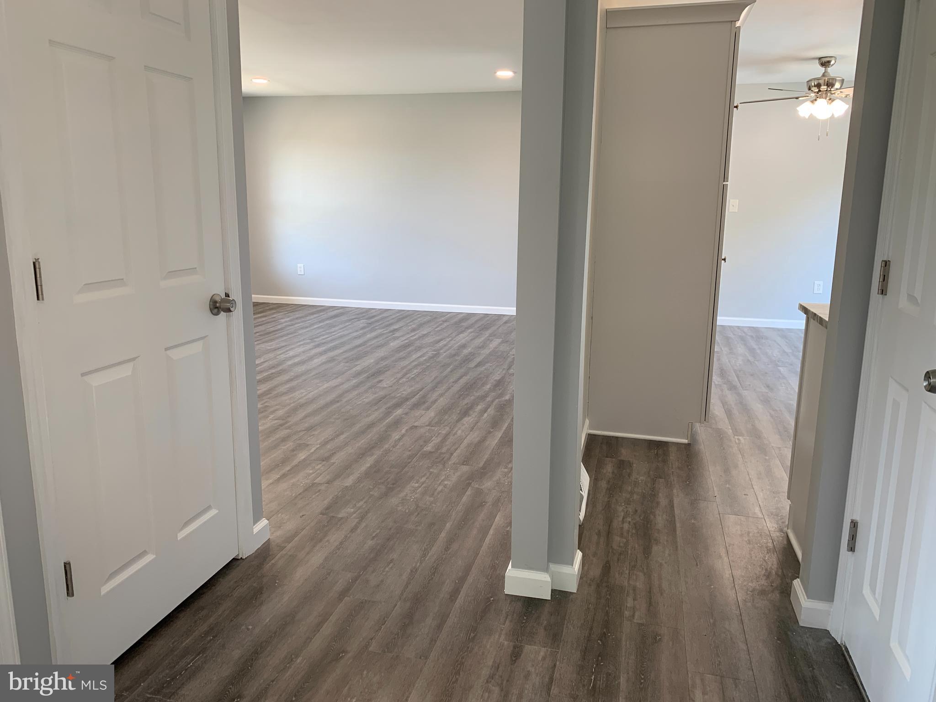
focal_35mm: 26
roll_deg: -0.9
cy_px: 351
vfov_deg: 53.1
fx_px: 703
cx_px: 468
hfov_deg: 67.3
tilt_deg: -11.5
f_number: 1.8
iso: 64
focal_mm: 4.25
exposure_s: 1/60
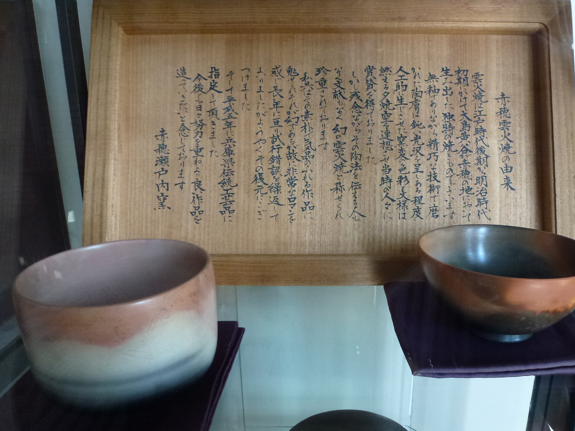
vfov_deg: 51.2
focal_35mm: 27
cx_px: 320
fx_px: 448
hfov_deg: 65.1
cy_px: 240
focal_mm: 4.3
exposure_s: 1/60
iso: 320
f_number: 3.3
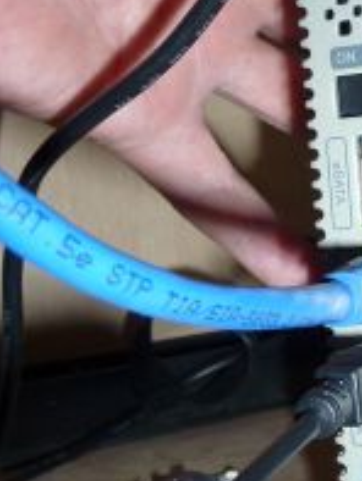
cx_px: 430
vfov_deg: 25.6
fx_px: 1059
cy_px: 251
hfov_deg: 18.4
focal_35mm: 76
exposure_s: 1/125
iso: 100
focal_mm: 4.1
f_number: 3.3
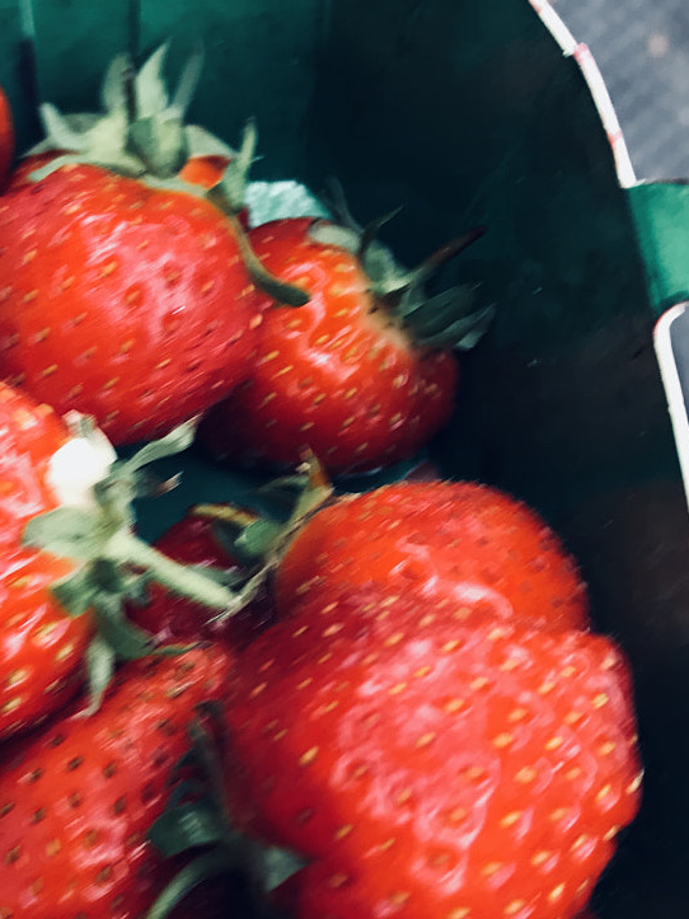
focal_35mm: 62
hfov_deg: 22.9
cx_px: 34
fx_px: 1646
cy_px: 553
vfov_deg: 31.1
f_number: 1.8
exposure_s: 1/50
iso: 25
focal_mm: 3.99
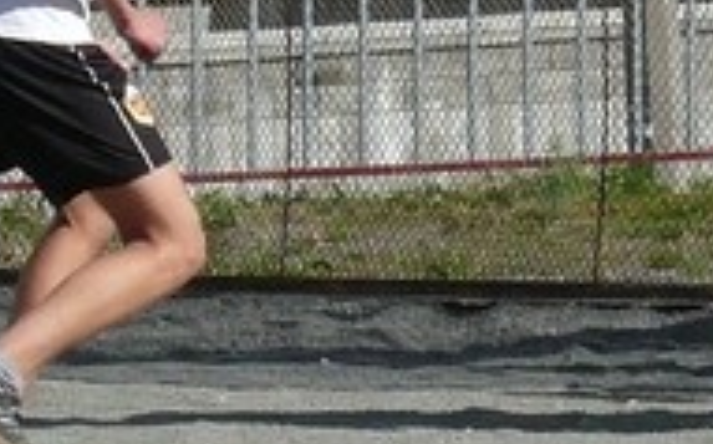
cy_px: -26
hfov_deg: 3.4
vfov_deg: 2.1
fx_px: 12153
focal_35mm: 626
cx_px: -101
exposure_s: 1/800
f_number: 8
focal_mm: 23.8
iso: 200
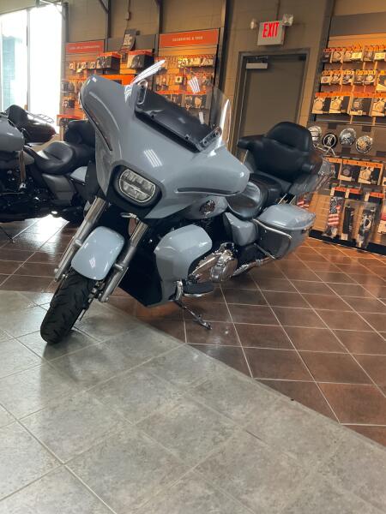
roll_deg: -4.3
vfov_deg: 61.7
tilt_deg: -12.3
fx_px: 431
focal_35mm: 29
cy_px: 257
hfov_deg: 48.2
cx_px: 193
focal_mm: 3
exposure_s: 1/60
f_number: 1.8
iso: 125
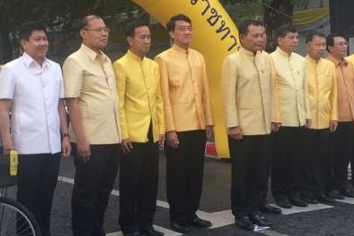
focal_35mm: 62
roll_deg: +1.9
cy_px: 95
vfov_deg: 21.9
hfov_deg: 32.0
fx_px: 610
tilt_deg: -5.6
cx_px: 104
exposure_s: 1/154
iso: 32
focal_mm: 4.15
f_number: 2.2
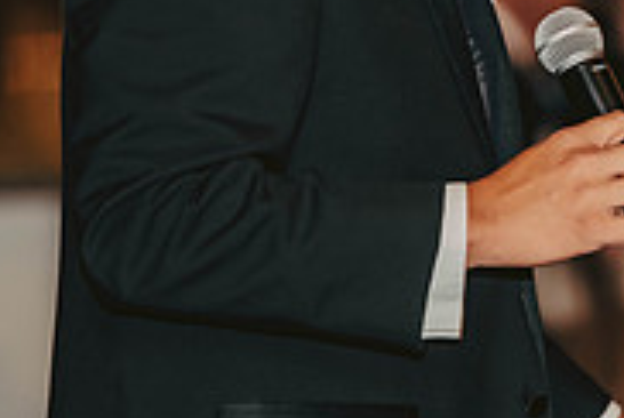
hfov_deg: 4.0
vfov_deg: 2.7
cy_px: 60
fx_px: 8837
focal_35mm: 509
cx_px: 737
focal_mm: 160
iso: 500
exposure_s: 1/80
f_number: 3.2
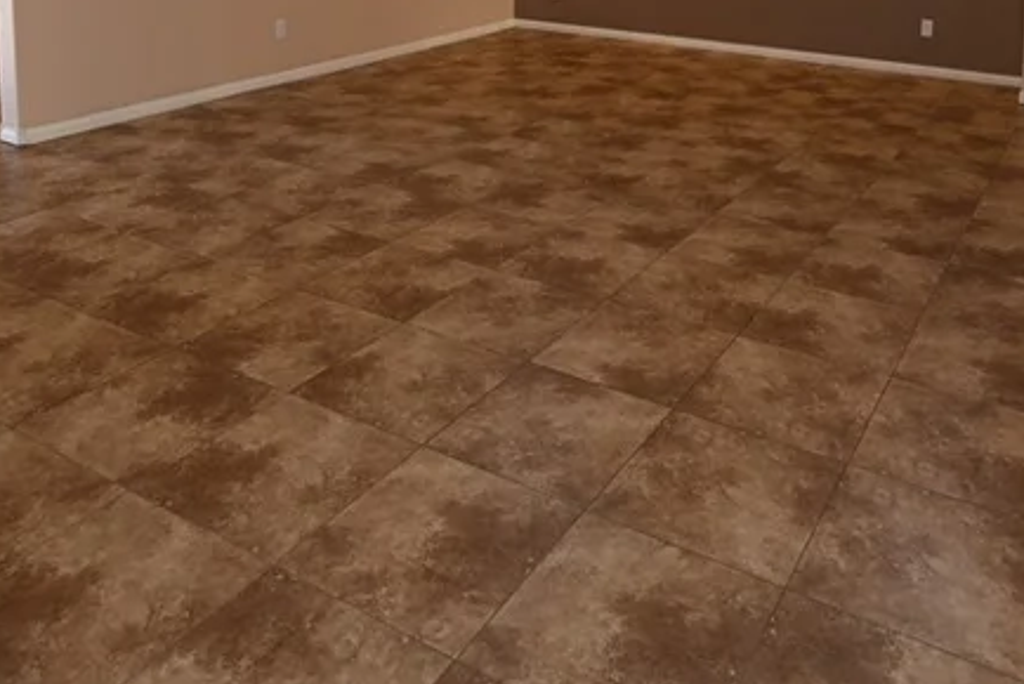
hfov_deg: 56.7
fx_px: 939
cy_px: -37
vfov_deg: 35.3
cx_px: 618
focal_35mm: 33
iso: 560
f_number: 4
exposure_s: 1/60
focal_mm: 14
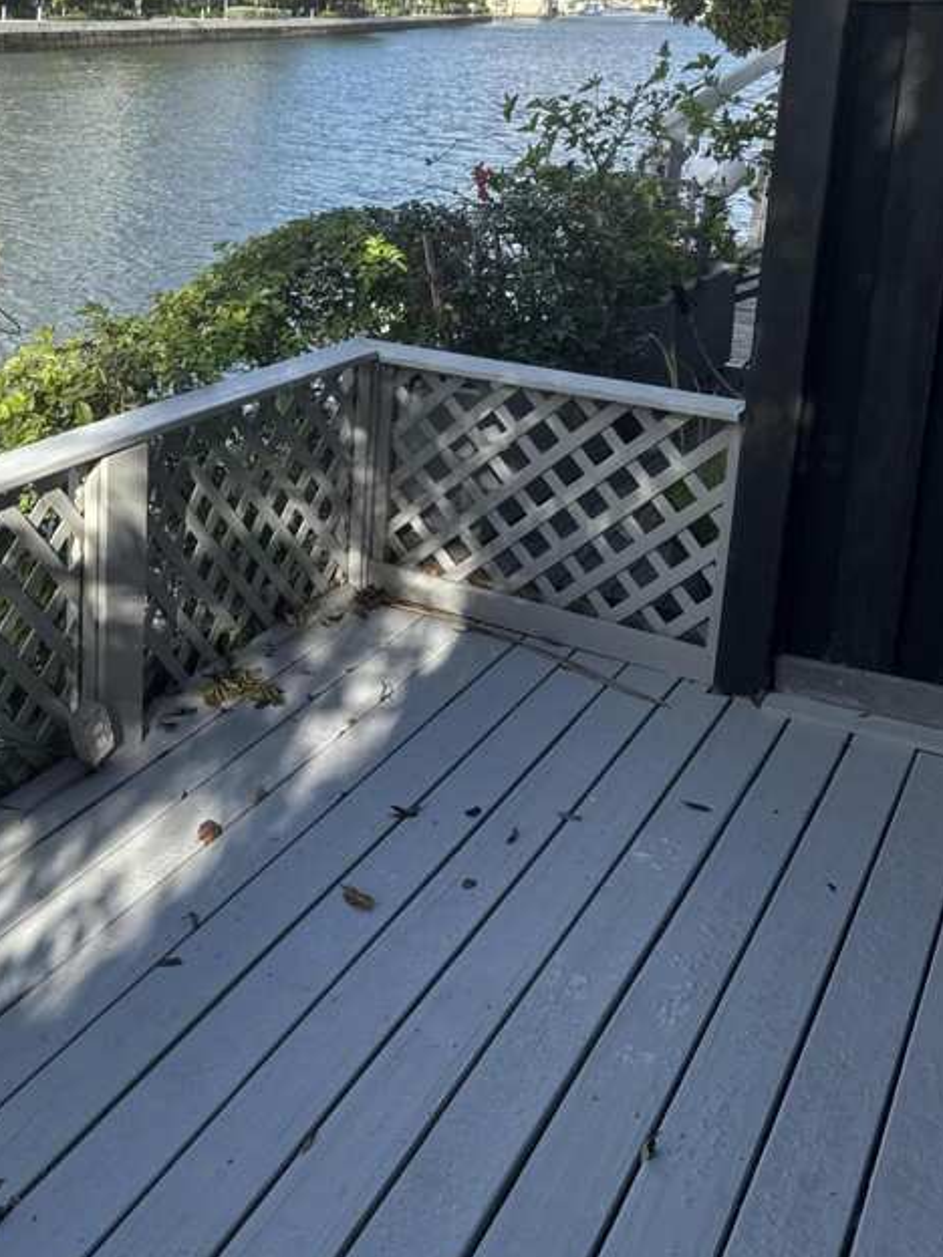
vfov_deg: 44.3
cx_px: 214
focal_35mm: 41
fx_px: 1489
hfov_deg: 34.3
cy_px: 316
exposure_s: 1/2710
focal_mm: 6.76
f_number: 1.78
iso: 80
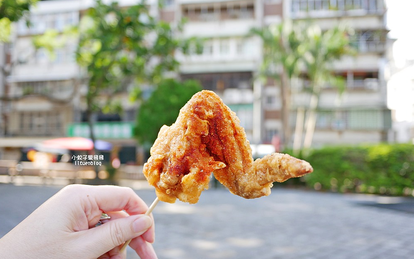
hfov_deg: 62.9
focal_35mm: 30
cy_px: 153
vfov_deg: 41.7
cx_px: 207
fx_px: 339
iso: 200
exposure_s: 1/500
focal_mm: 14
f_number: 2.5
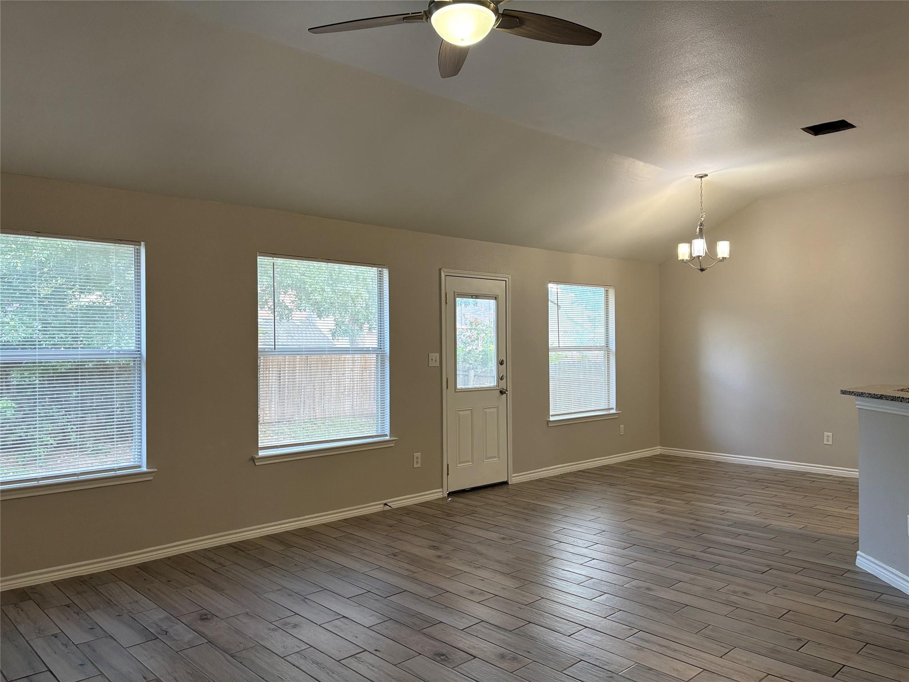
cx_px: 454
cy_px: 341
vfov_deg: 53.1
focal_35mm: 26
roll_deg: +0.9
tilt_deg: +1.0
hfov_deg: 67.3
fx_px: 683
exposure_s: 1/60
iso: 100
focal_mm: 5.96
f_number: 1.6
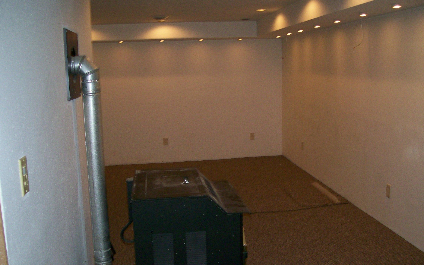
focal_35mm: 39
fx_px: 451
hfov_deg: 50.4
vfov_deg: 32.7
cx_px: 214
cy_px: 150
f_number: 2.7
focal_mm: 6
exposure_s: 1/64
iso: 140
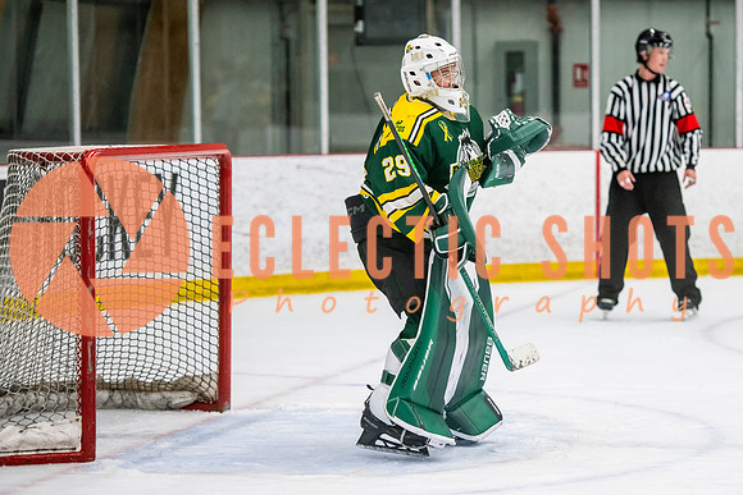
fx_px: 3190
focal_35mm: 155
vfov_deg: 8.9
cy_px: 255
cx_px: 467
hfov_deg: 13.3
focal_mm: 122
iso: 2500
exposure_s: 1/640
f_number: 3.2
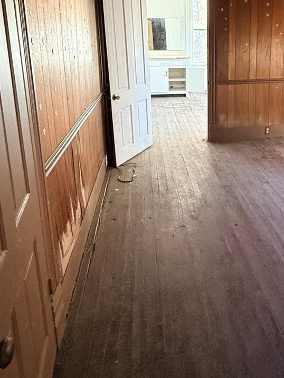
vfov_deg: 57.3
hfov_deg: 45.3
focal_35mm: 30
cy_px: 100
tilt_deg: -13.3
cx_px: 211
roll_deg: -1.2
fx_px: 328
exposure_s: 1/60
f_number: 2.2
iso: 500
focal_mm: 2.22
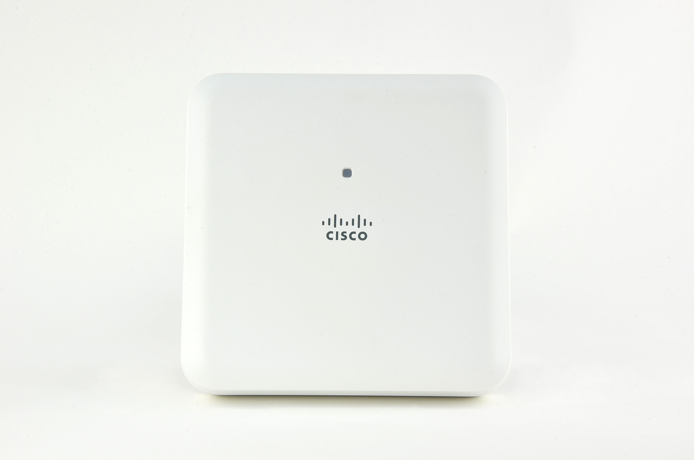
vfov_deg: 14.6
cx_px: 347
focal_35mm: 93
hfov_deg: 22.0
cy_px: 230
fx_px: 1789
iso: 100
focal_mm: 62
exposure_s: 1/3
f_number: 22
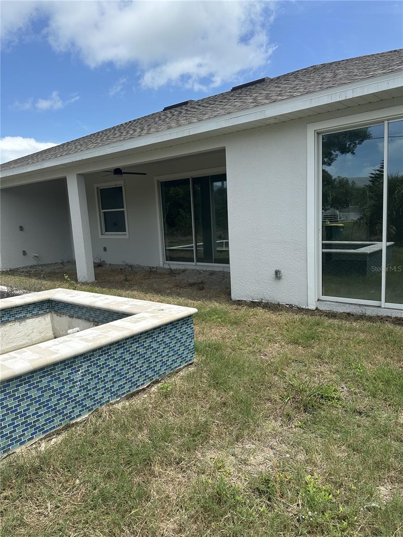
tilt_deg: -4.9
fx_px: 373
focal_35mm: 24
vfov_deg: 71.6
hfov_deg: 56.8
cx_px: 202
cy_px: 268
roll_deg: +1.0
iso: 80
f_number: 1.78
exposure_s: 1/4348
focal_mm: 6.86
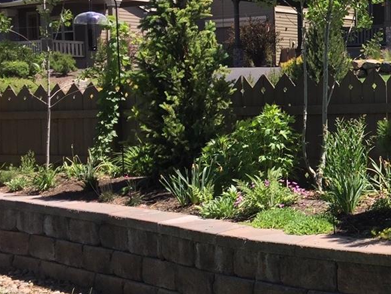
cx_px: 453
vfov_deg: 19.9
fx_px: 836
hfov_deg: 24.2
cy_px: 158
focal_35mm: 74
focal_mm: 4.15
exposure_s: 1/791
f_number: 2.2
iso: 32
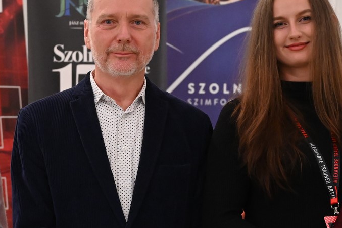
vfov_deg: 12.3
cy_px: 130
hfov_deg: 18.4
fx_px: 1054
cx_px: 165
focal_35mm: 111
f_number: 4
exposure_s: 1/125
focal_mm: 47
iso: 6400
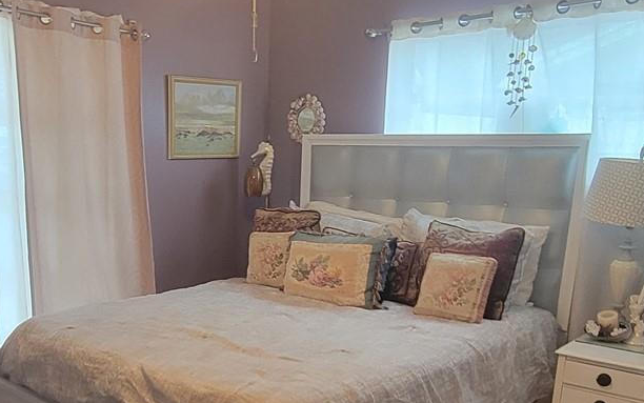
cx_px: 230
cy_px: 323
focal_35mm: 36
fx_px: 632
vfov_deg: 34.3
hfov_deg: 53.2
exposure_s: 1/60
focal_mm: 2.2
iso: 400
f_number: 2.2
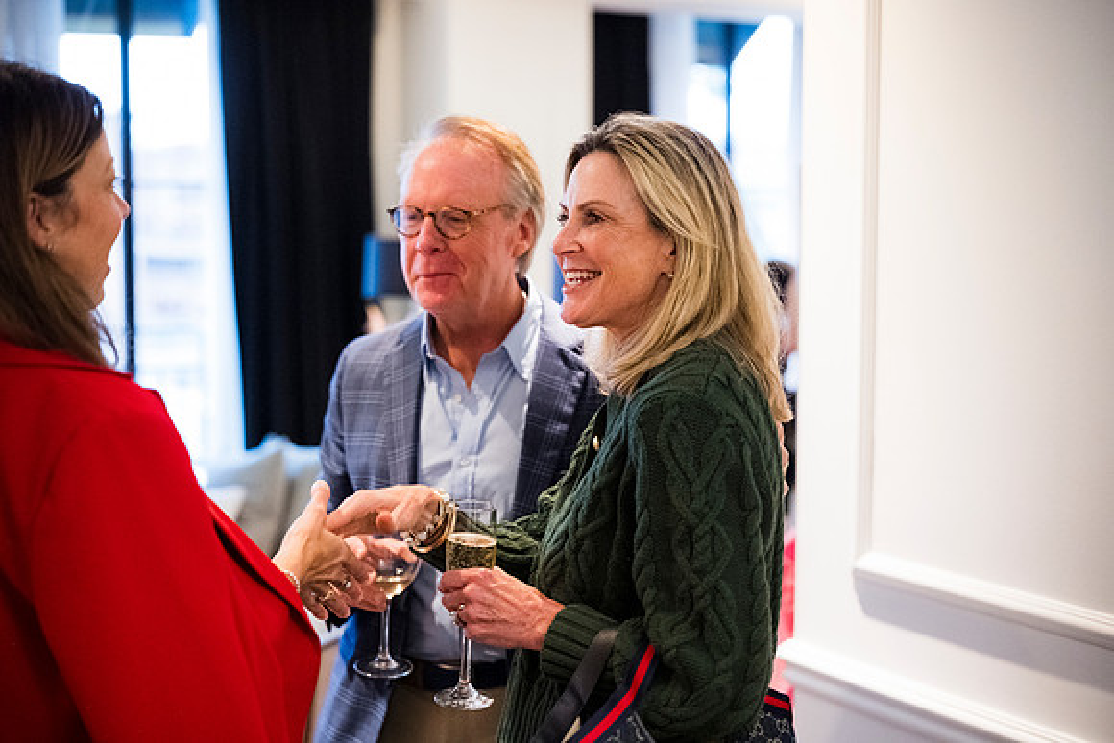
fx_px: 1702
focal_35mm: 55
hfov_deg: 36.2
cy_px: 372
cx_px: 557
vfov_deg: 24.6
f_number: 2.2
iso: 5000
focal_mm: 55
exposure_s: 1/200
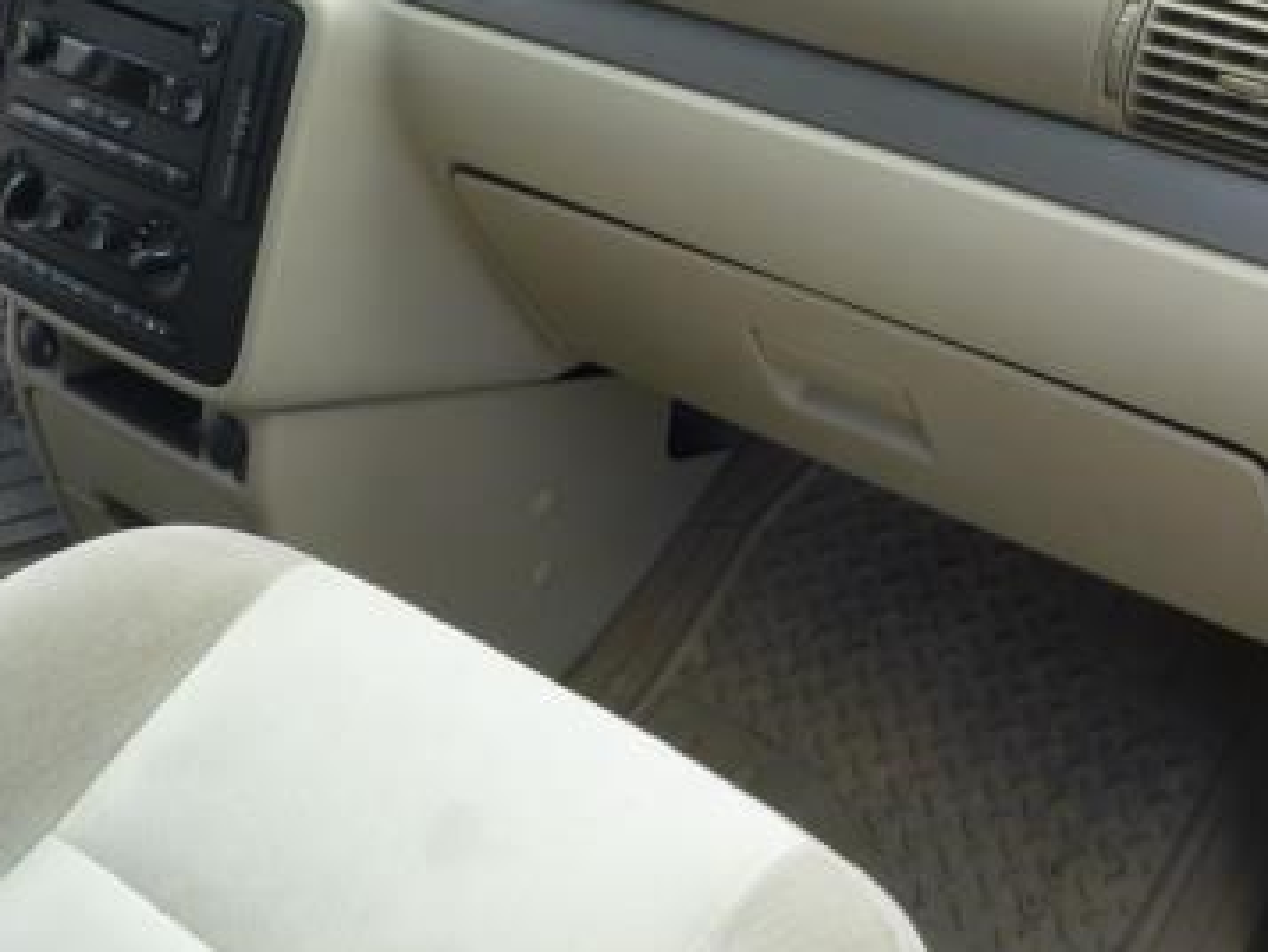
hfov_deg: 34.0
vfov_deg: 25.2
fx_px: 2052
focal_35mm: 56
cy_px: 64
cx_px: 426
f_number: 3.9
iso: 100
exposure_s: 1/100
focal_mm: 4.5
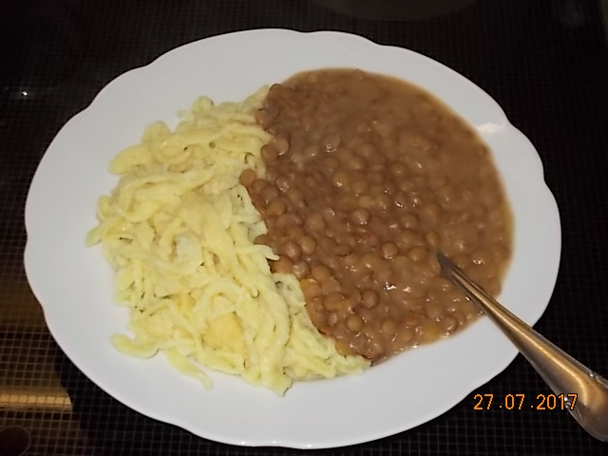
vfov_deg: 22.3
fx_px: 1159
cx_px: 304
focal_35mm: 66
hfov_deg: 29.4
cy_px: 228
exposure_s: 1/60
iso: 200
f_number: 5.3
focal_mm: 11.8
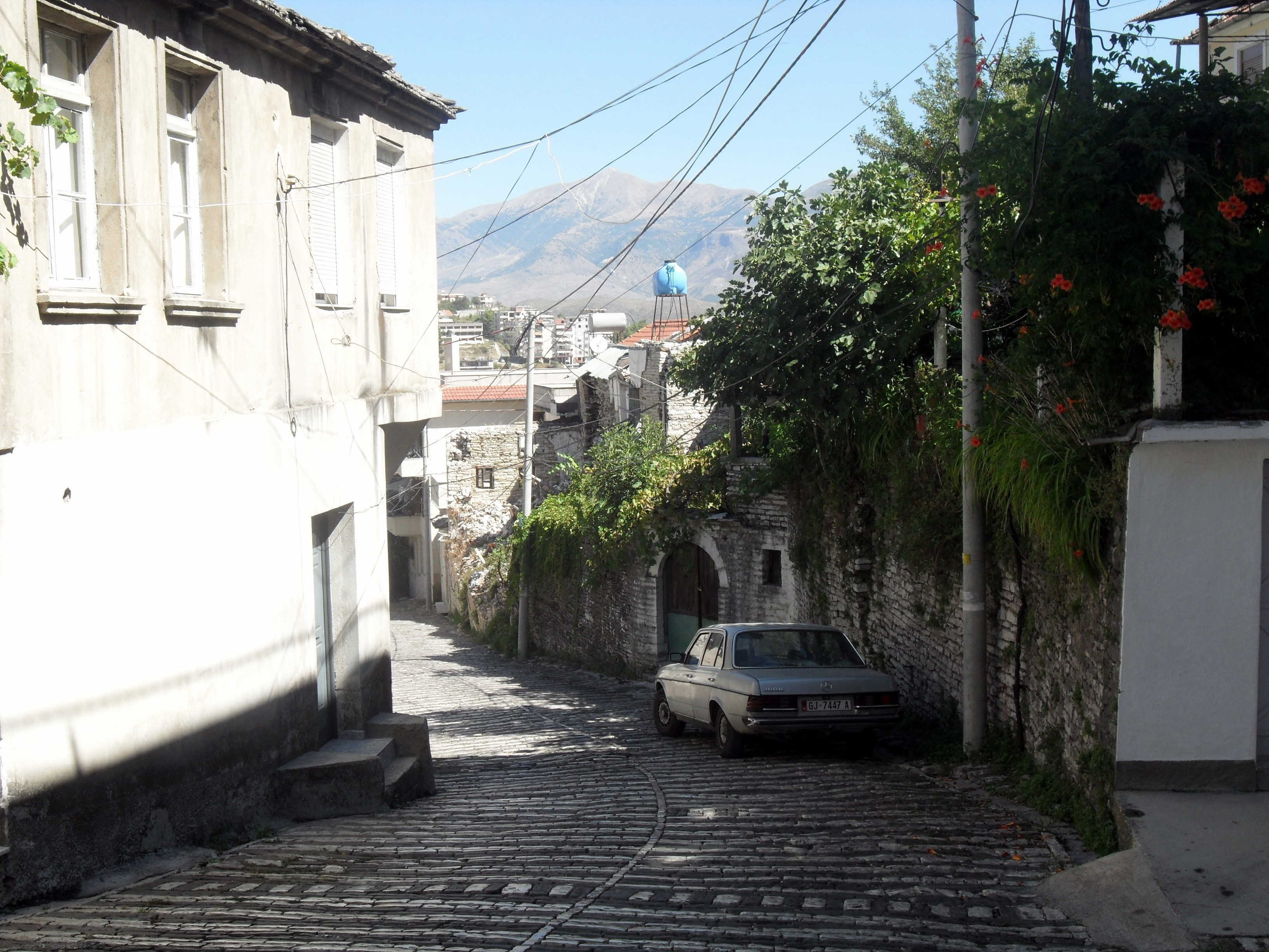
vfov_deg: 34.3
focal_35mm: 42
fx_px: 1540
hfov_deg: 44.8
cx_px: 634
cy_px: 476
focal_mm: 7.7
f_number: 5.6
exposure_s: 1/250
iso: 80
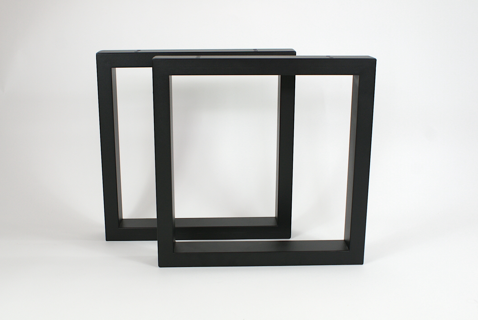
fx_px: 598
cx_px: 239
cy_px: 160
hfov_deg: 43.6
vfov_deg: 29.9
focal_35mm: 45
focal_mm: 30
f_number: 6.3
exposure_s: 1/60
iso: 200
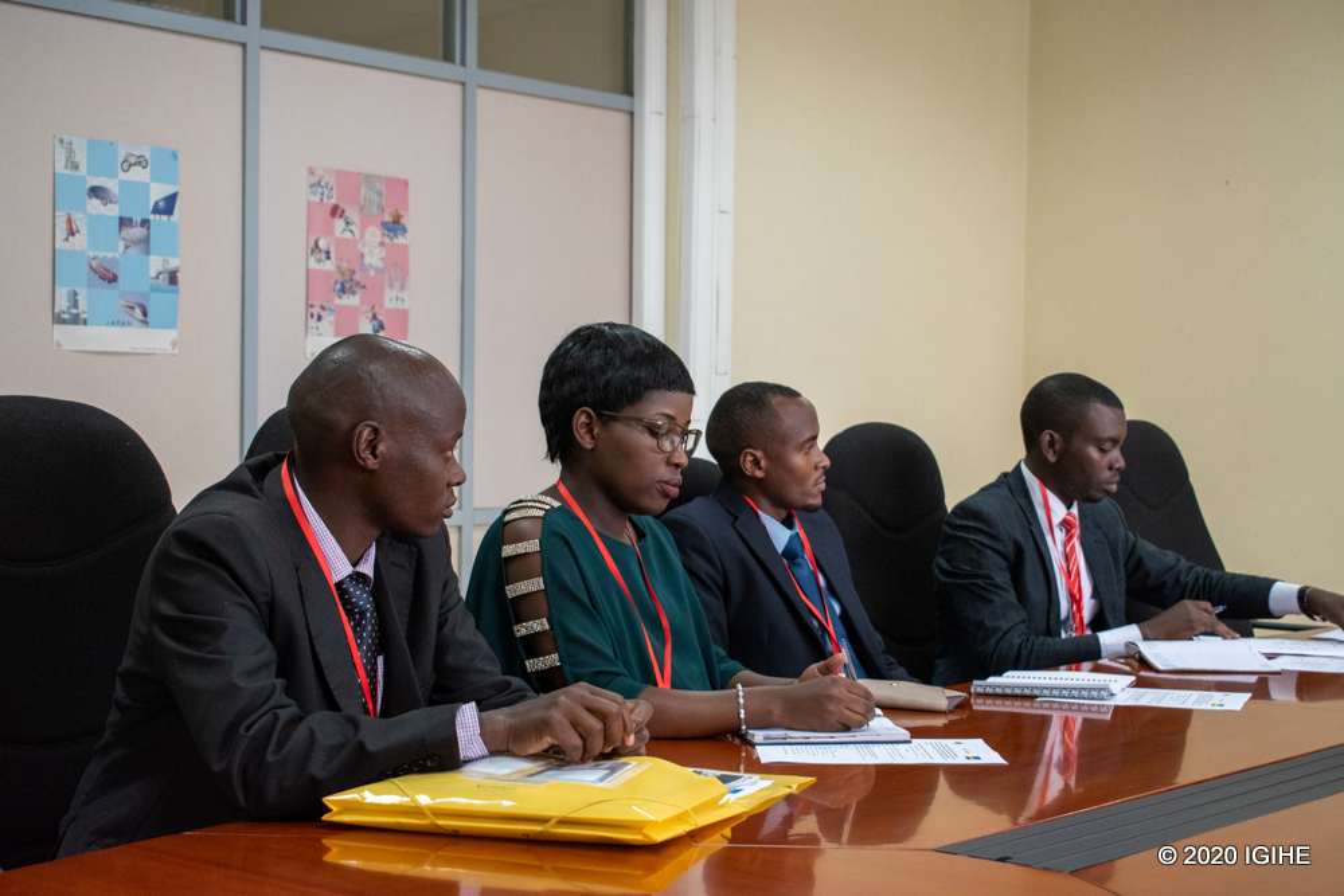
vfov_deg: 25.1
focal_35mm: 54
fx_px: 2016
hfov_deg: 36.9
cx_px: 672
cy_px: 448
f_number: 6.3
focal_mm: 36
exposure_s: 1/60
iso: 1250
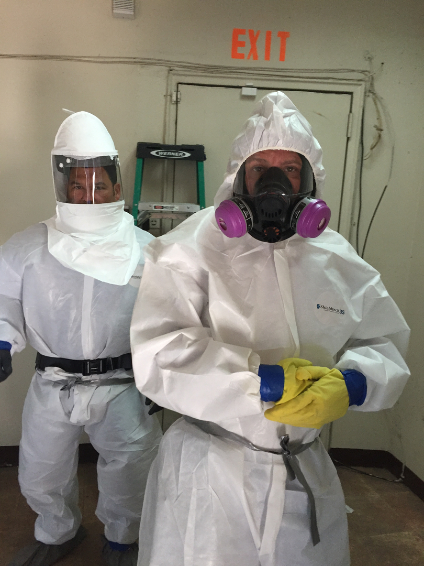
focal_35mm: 29
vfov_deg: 61.7
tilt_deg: -9.8
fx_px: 474
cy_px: 283
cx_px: 212
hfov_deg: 48.2
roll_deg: -3.8
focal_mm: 4.15
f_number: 2.2
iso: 50
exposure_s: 1/30
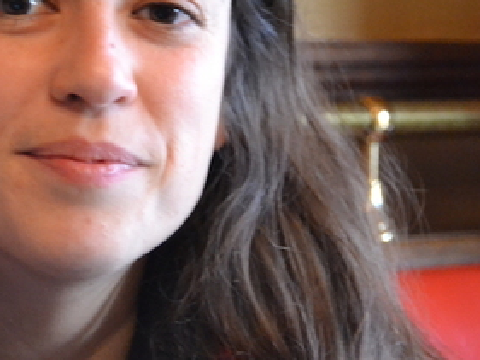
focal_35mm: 166
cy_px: 77
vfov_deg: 8.9
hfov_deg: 11.8
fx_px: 2306
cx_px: 99
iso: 3200
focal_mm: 45
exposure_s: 1/20
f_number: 5.3
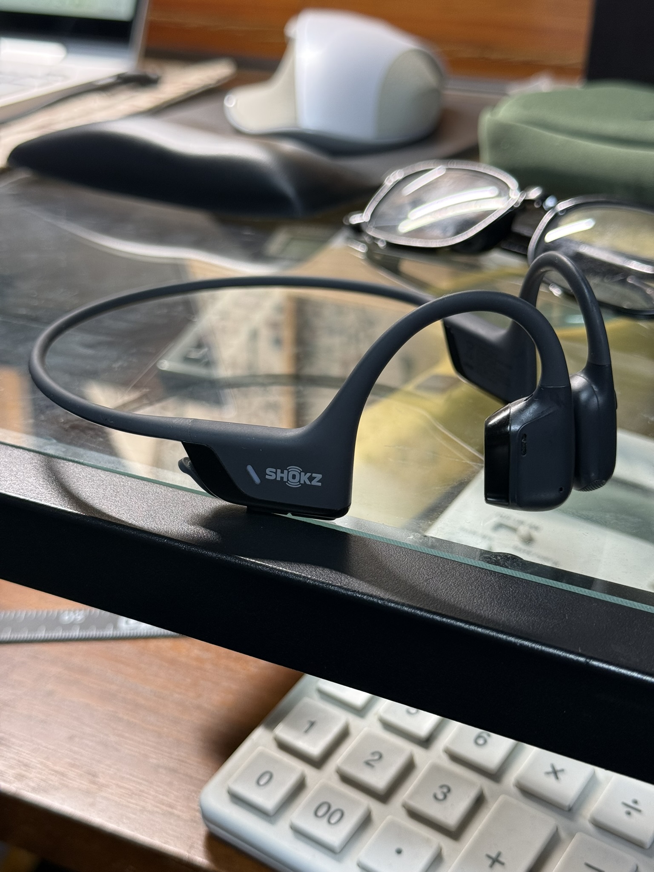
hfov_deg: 30.3
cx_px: 327
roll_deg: -2.1
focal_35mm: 48
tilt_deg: -25.5
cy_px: 436
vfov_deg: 39.7
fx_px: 1209
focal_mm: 6.76
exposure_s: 1/62
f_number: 1.78
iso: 80
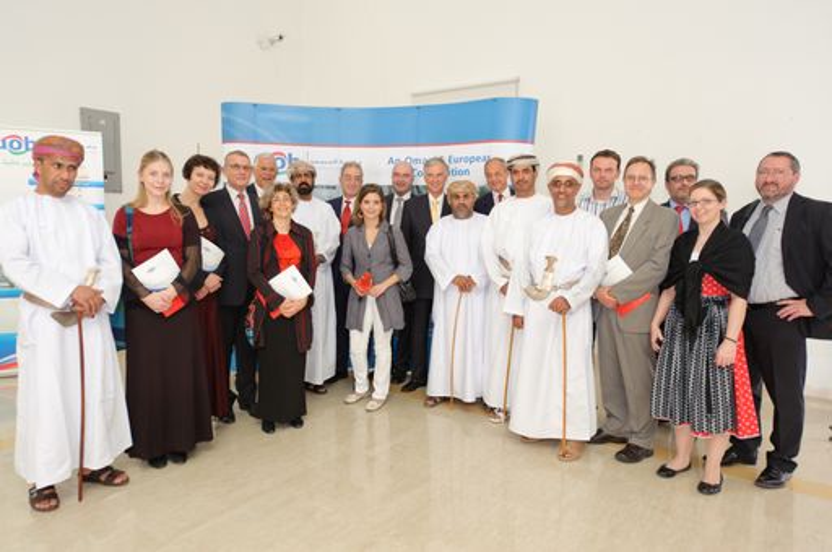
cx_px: 416
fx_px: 554
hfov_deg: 73.8
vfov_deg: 53.0
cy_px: 276
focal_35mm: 24
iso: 400
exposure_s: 1/60
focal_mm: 24
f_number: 4
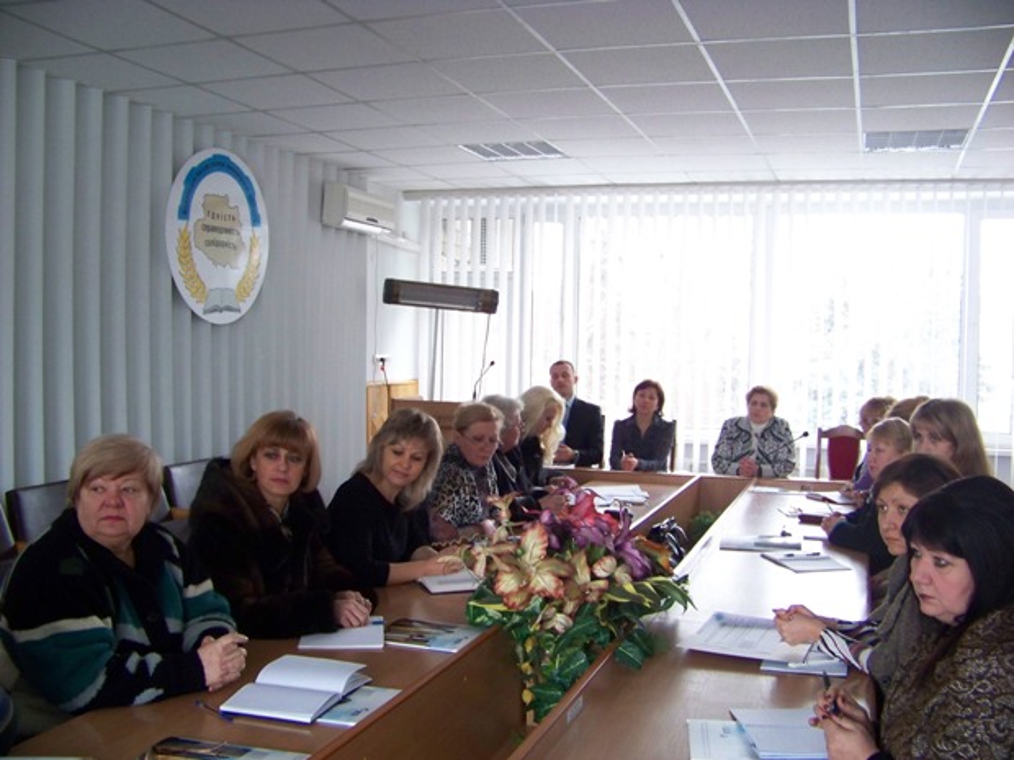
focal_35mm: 36
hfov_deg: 51.4
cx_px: 507
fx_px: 1055
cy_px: 380
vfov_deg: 39.7
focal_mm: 5.85
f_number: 2.8
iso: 250
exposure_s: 1/30
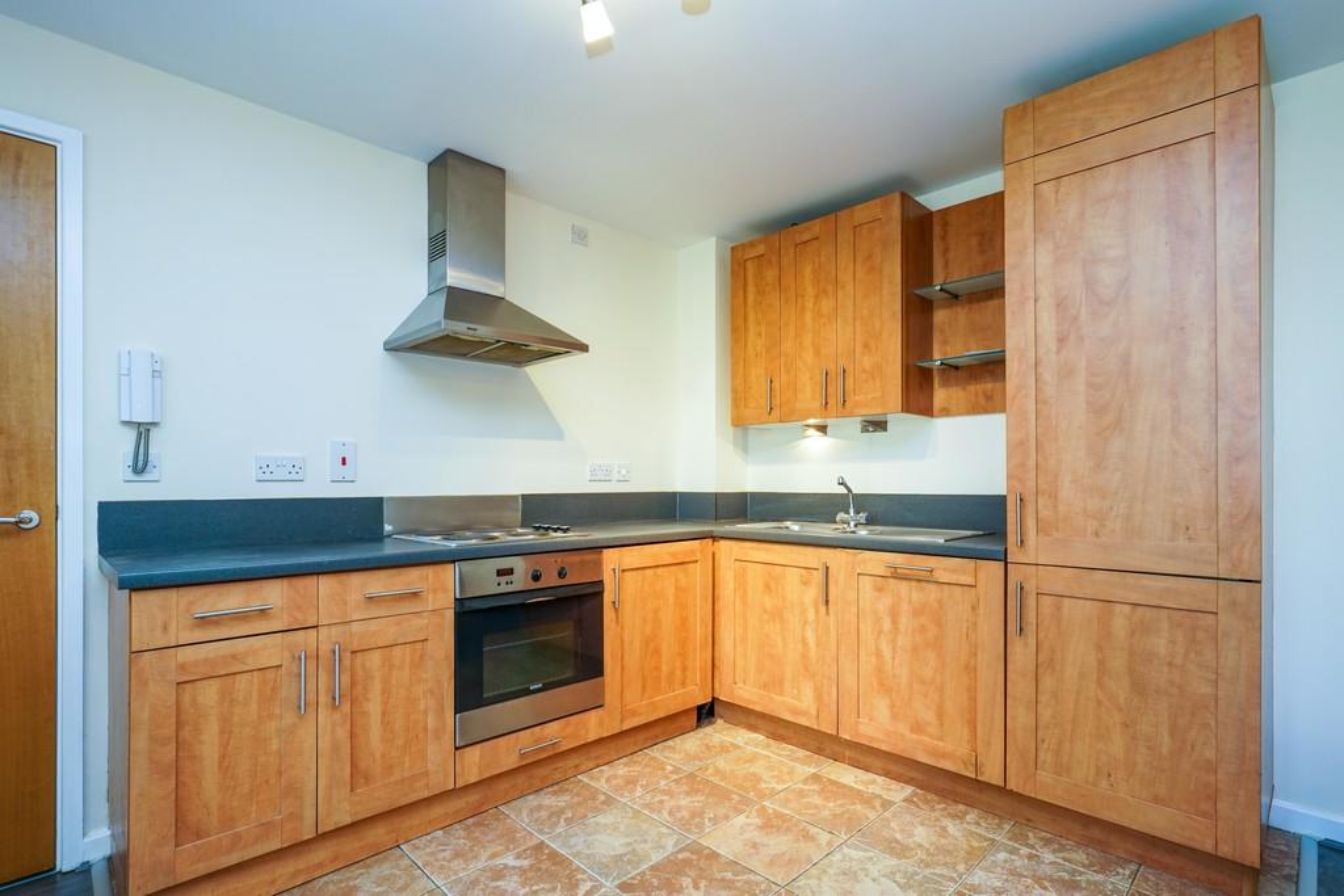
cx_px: 672
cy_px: 448
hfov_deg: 93.3
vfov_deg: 70.5
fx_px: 635
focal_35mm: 17
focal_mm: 17
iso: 400
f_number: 8
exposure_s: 1/6
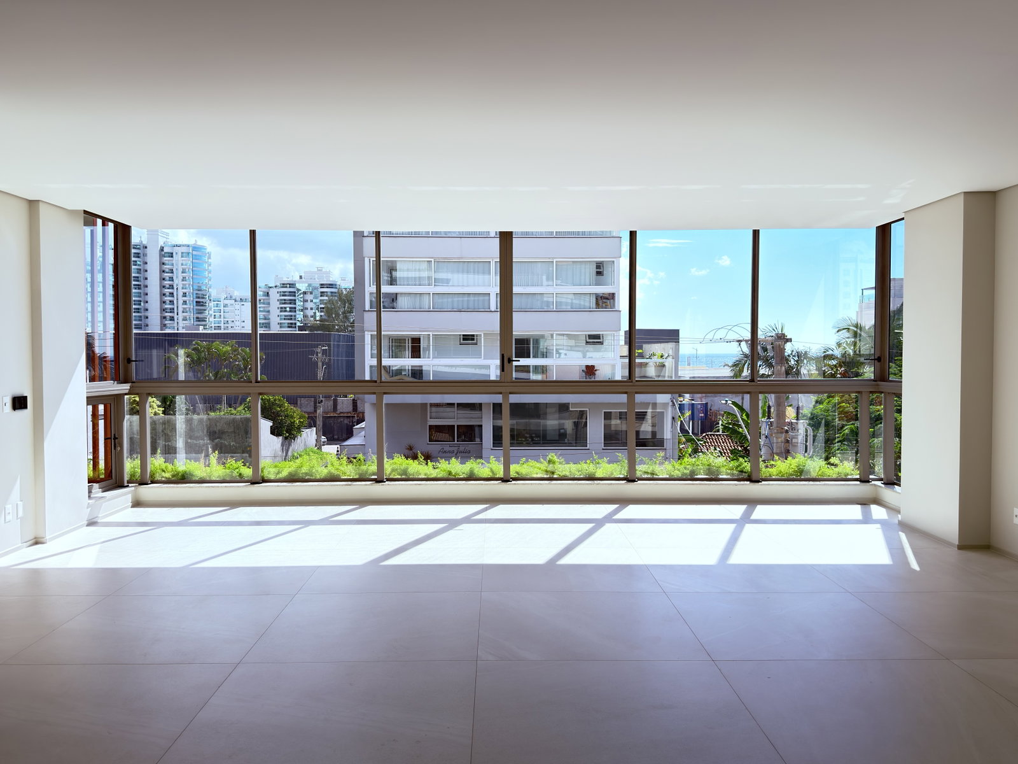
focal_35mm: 28
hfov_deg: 63.4
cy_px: 382
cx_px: 509
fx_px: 823
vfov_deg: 49.7
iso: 80
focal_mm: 6.76
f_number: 1.78
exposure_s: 1/1531
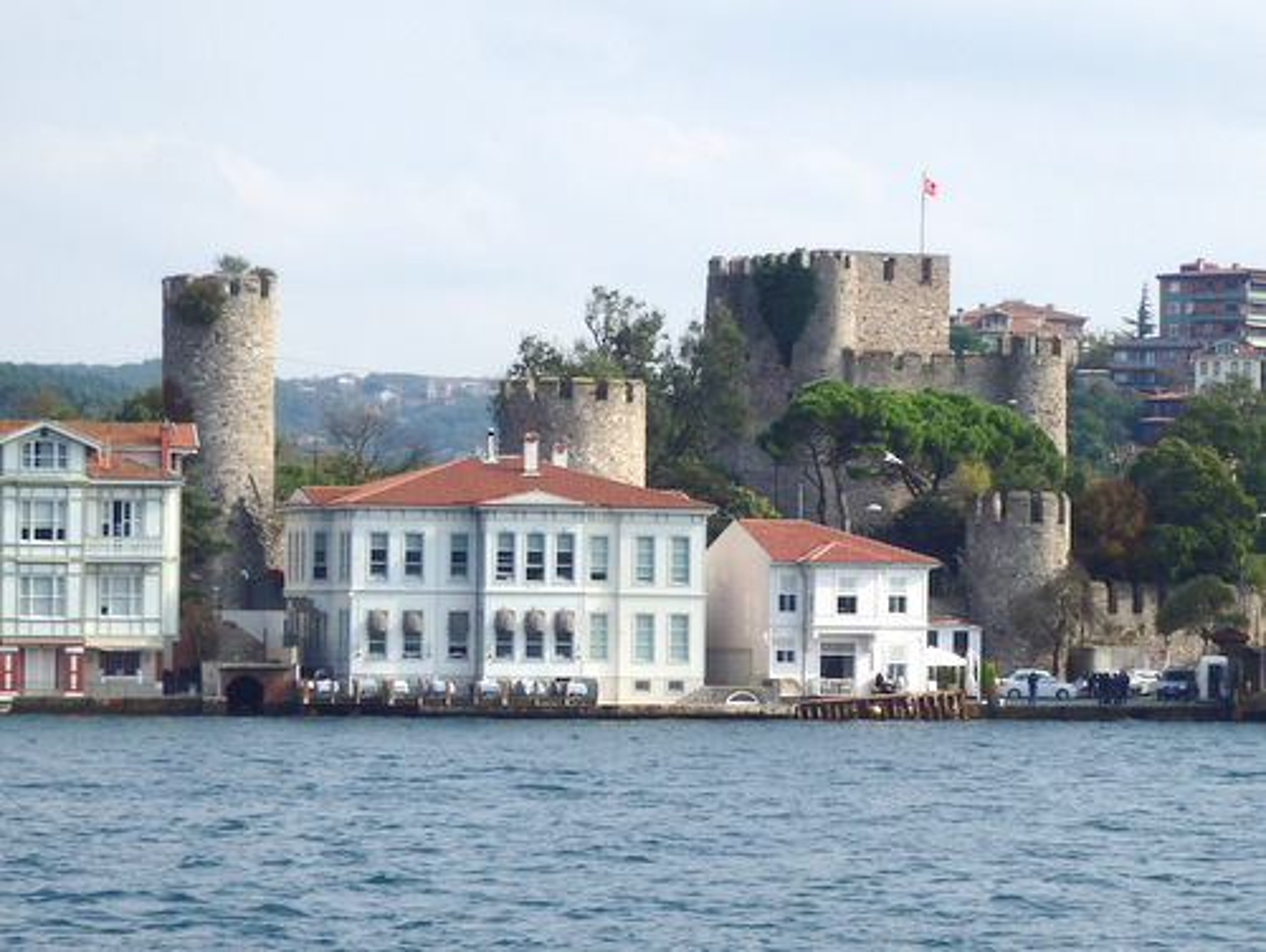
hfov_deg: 14.1
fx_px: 5125
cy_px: 476
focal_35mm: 140
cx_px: 633
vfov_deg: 10.6
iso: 160
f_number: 5.9
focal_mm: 25
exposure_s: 1/640
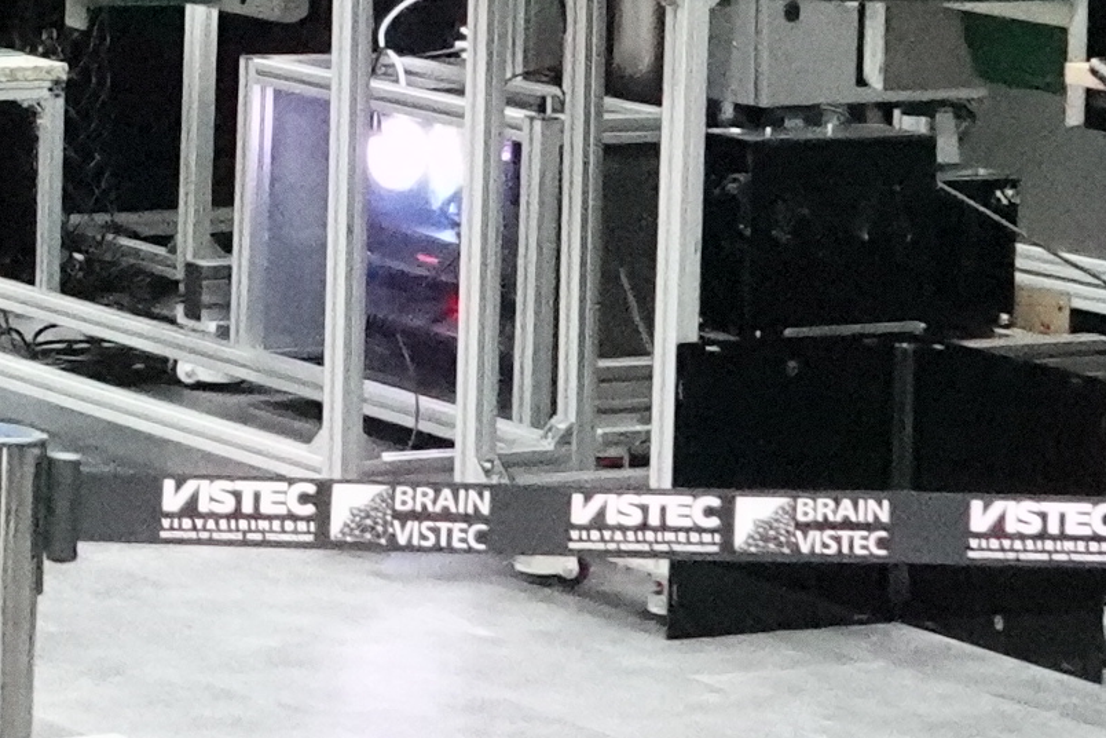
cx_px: -648
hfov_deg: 11.1
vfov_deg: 7.5
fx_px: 5437
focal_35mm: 177
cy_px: -717
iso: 6400
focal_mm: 9.63
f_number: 2.8
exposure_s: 1/60
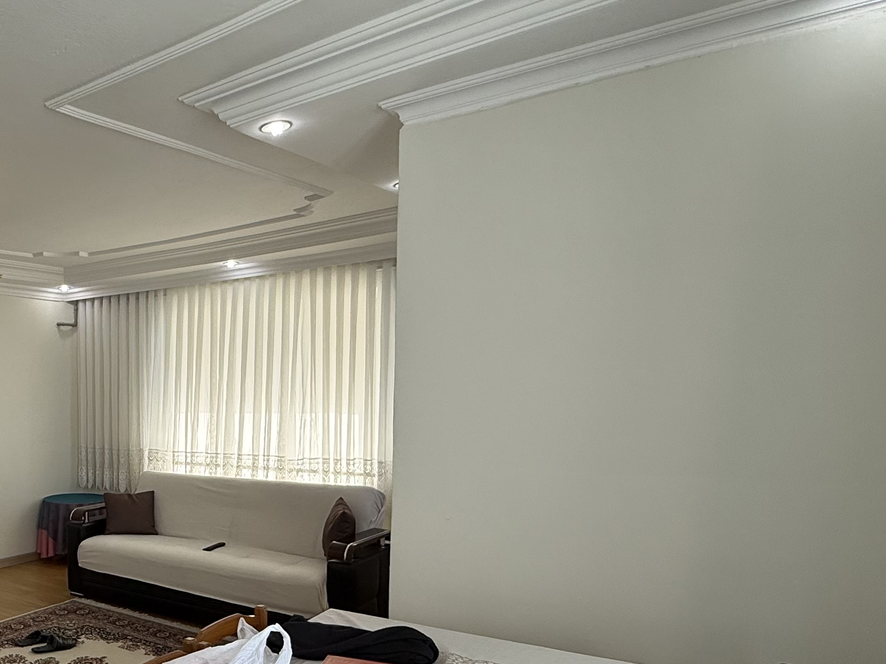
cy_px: 464
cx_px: 114
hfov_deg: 53.6
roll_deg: +0.5
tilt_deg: -4.5
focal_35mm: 30
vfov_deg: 45.8
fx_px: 768
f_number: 2.2
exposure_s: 1/144
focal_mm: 2.22
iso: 64
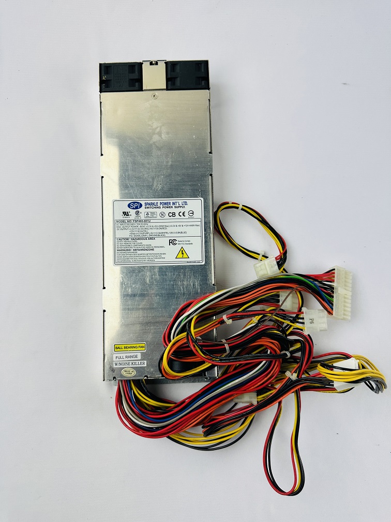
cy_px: 261
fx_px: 361
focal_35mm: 24
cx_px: 196
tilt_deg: -86.4
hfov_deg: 56.8
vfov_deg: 71.6
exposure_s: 1/120
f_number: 1.78
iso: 64
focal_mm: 6.86
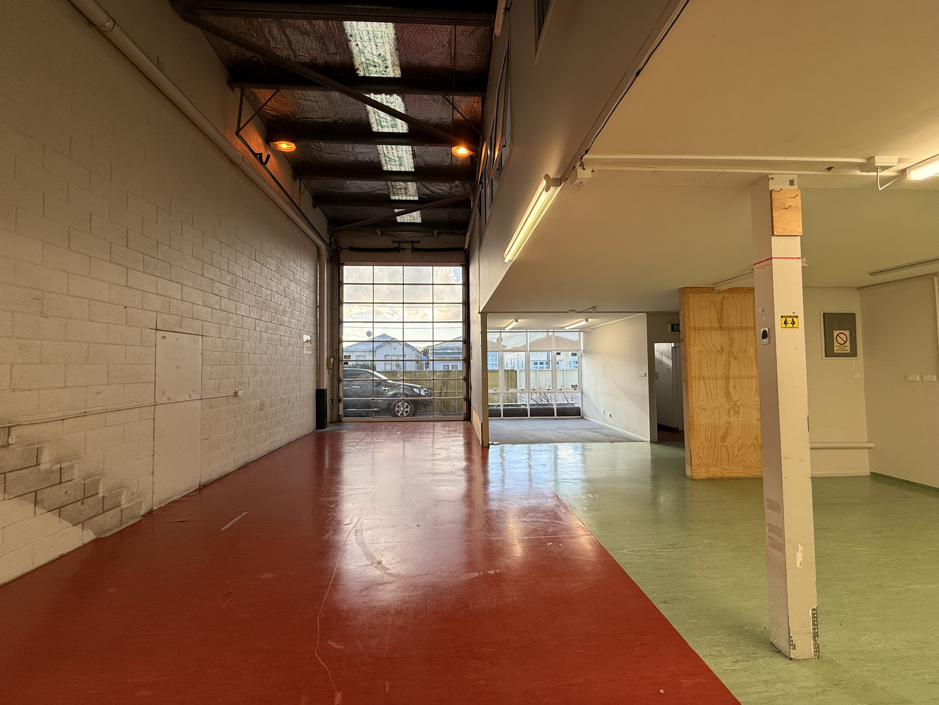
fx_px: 380
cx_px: 470
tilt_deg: +3.0
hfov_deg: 102.1
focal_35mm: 14
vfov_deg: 85.7
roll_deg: +1.2
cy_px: 352
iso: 64
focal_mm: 2.22
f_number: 2.2
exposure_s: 1/100
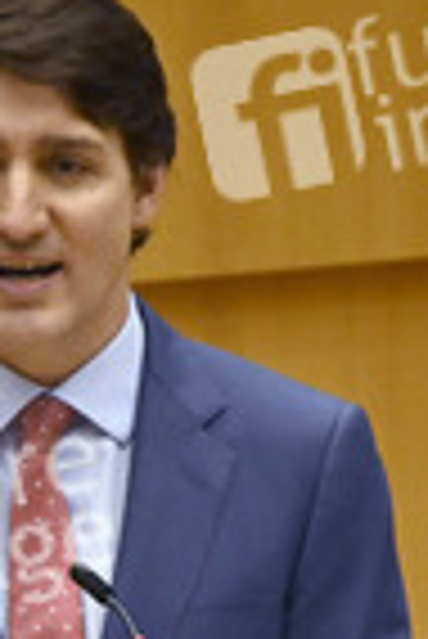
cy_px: 770
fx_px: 25064
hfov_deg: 1.0
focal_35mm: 1409
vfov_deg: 1.5
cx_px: 16
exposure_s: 1/500
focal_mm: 500
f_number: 6.3
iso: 3200
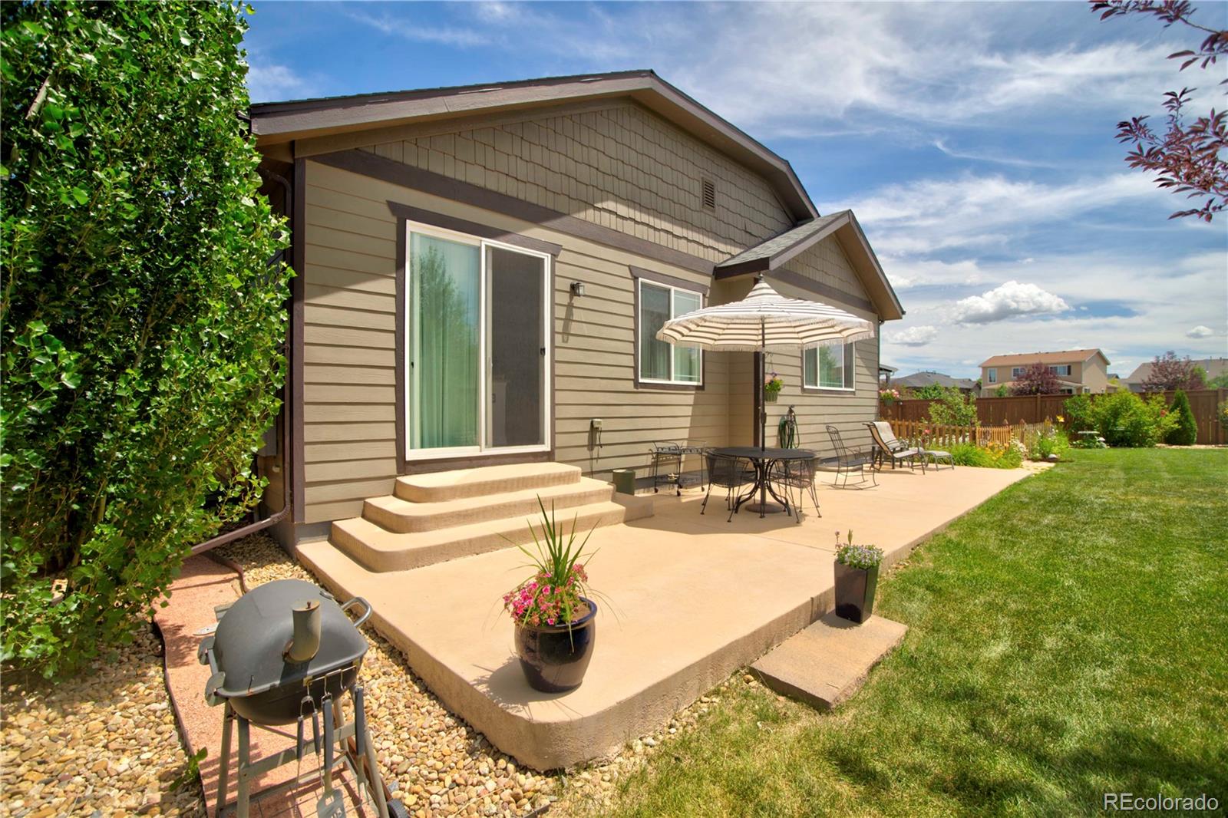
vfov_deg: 77.3
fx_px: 512
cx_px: 614
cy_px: 409
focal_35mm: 15
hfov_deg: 100.4
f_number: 10
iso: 100
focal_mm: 15
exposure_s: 1/200
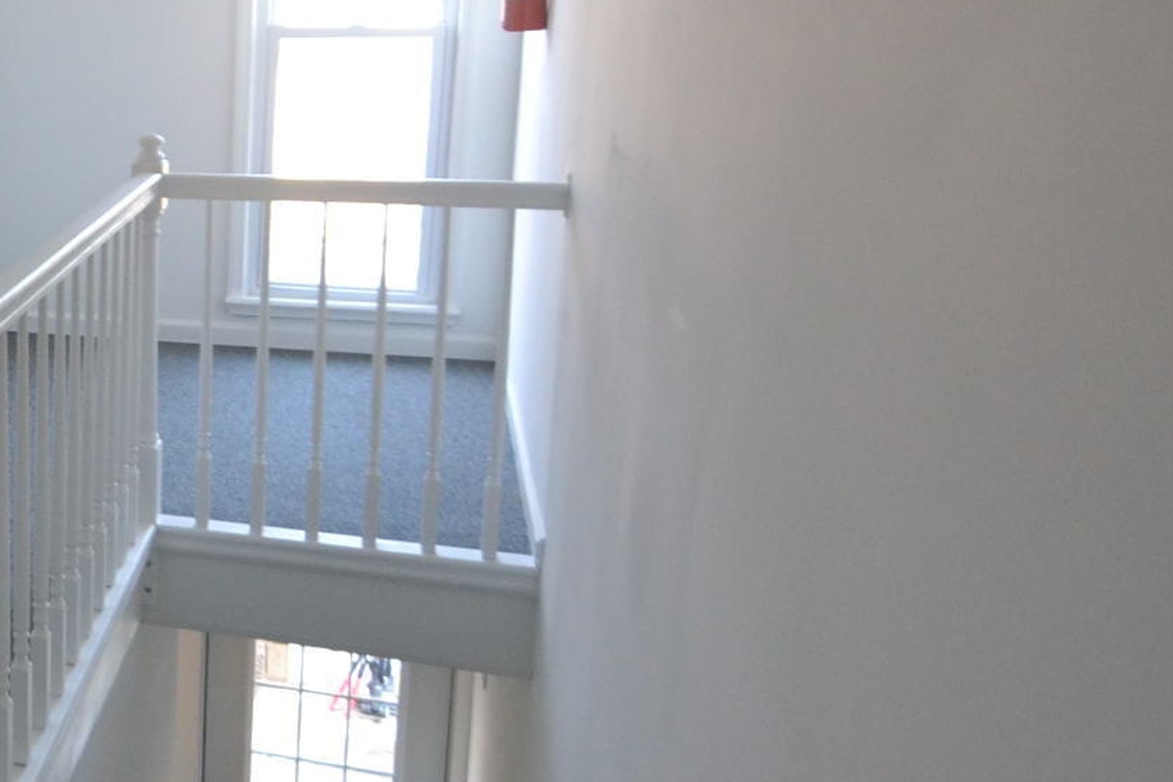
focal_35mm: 41
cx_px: -120
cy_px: 220
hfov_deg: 38.9
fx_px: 1336
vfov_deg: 32.2
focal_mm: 10
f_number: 3.5
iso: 1250
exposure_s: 1/60
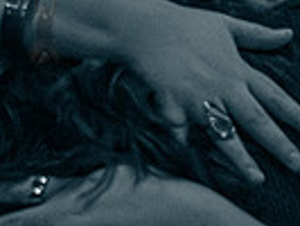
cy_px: 183
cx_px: 508
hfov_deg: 7.9
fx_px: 2117
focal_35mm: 244
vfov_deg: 6.1
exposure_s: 1/125
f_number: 2.1
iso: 25600
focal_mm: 48
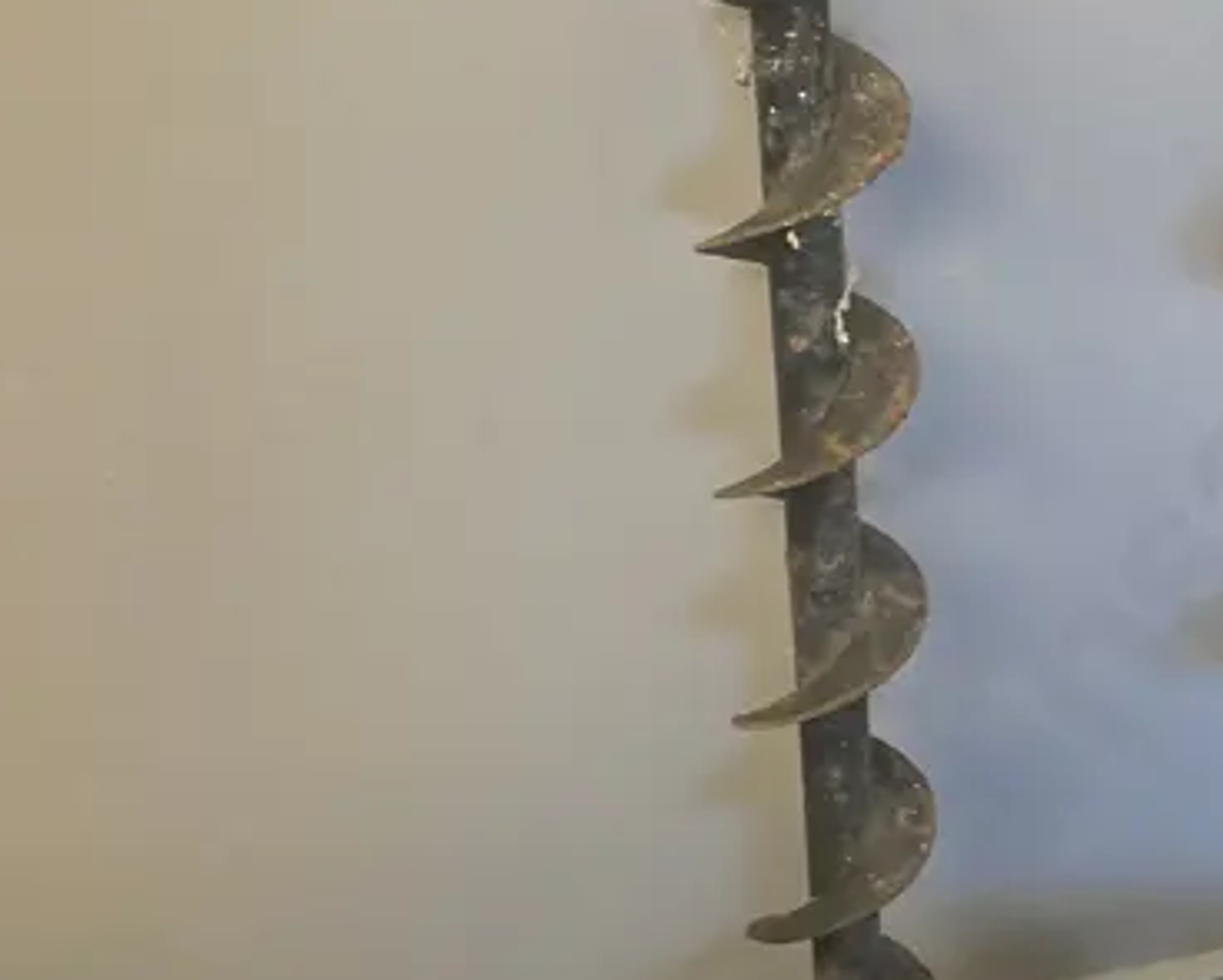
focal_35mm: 76
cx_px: 1157
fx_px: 2753
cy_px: 605
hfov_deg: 24.2
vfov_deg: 20.2
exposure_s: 1/50
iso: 125
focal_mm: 3.99
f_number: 1.8
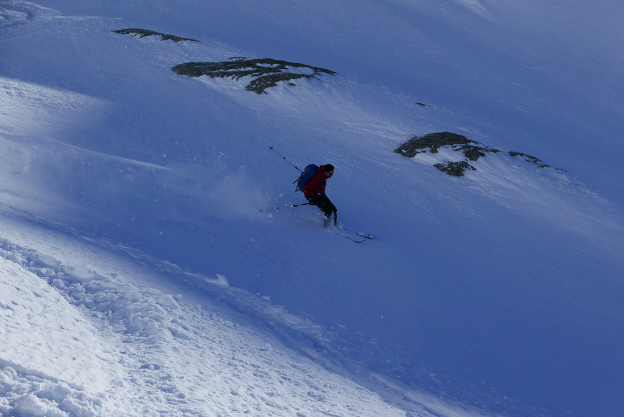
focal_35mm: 67
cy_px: 208
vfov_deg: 20.3
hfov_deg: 30.1
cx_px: 312
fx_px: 1162
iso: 200
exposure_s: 1/2000
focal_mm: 30.4
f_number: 5.6
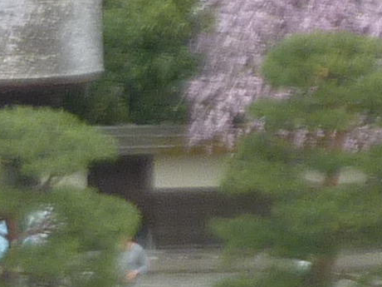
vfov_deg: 1.9
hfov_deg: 2.6
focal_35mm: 771
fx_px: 8508
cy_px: 445
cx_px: -314
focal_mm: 15.8
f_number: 4.3
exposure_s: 1/125
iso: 80
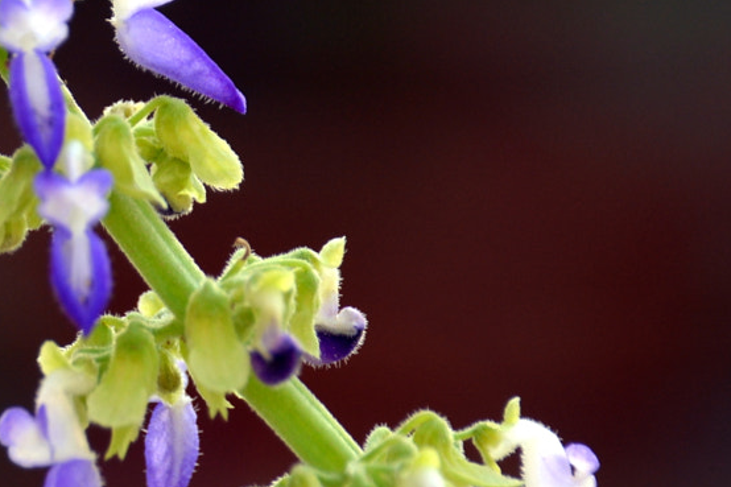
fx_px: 14635
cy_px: 34
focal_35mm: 721
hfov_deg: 2.9
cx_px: 67
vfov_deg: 1.9
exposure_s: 1/50
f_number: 5.6
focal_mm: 130
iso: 100
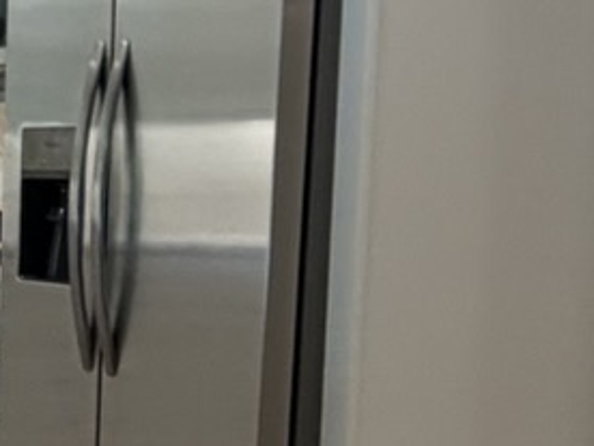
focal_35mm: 104
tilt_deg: -12.7
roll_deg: +0.2
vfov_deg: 13.9
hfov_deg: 17.5
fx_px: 1785
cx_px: -215
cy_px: 500
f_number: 2.2
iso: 125
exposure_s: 1/120
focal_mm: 2.22
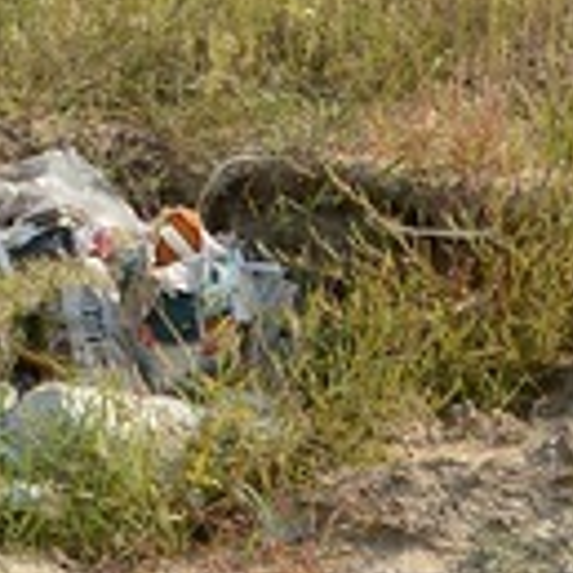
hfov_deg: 10.2
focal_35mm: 158
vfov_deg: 10.7
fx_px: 2959
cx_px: -600
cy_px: -258
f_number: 6.3
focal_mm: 20
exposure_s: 1/250
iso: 100
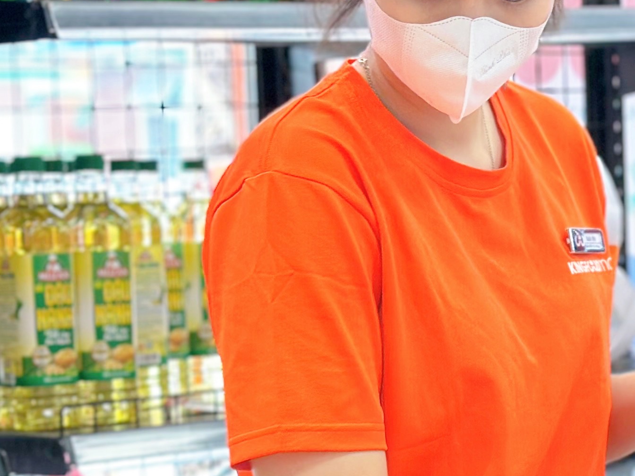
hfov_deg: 13.5
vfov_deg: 10.3
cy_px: 264
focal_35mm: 144
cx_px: 665
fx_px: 2642
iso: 125
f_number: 1.78
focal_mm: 6.86
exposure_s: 1/111
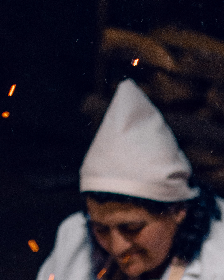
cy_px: 573
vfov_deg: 9.1
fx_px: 1649
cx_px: 318
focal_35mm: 199
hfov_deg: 7.7
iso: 400
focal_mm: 35
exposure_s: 1/200
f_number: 1.4
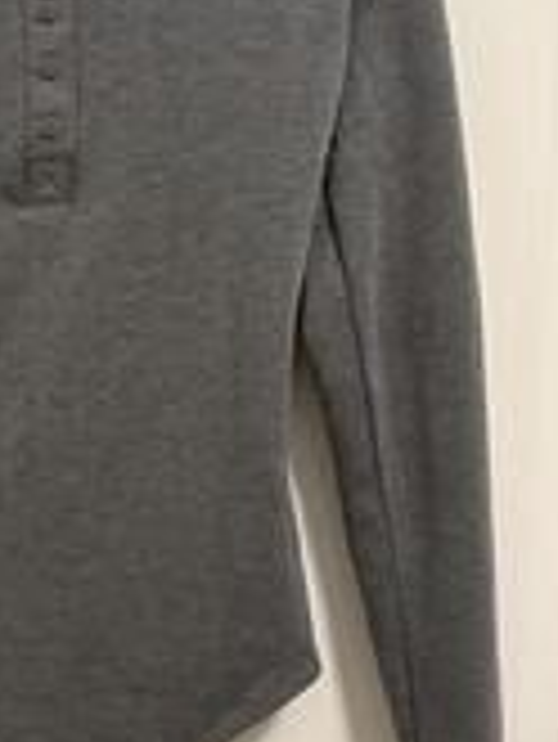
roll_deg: +0.5
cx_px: 86
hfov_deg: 23.9
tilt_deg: -9.9
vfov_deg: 32.1
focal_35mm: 60
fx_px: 1288
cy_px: 324
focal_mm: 5.96
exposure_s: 1/60
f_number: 1.6
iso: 320
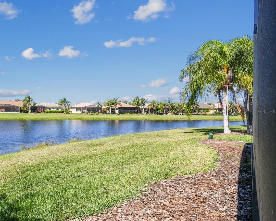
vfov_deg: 68.1
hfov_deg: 76.7
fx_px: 163
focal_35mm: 20
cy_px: 112
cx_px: 83
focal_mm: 10
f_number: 7.1
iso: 100
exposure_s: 1/800
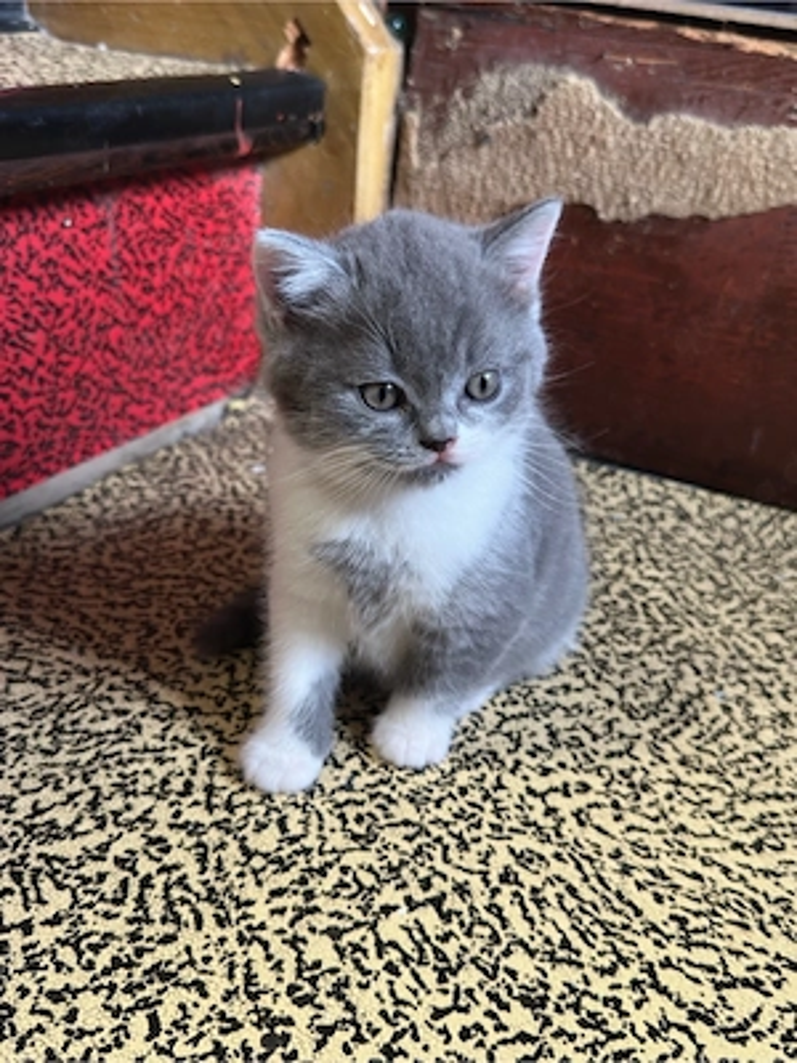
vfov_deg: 56.8
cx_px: 398
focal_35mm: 32
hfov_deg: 44.2
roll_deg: -6.0
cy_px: 532
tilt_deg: -27.7
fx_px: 982
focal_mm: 6.86
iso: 320
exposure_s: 1/50
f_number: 1.78
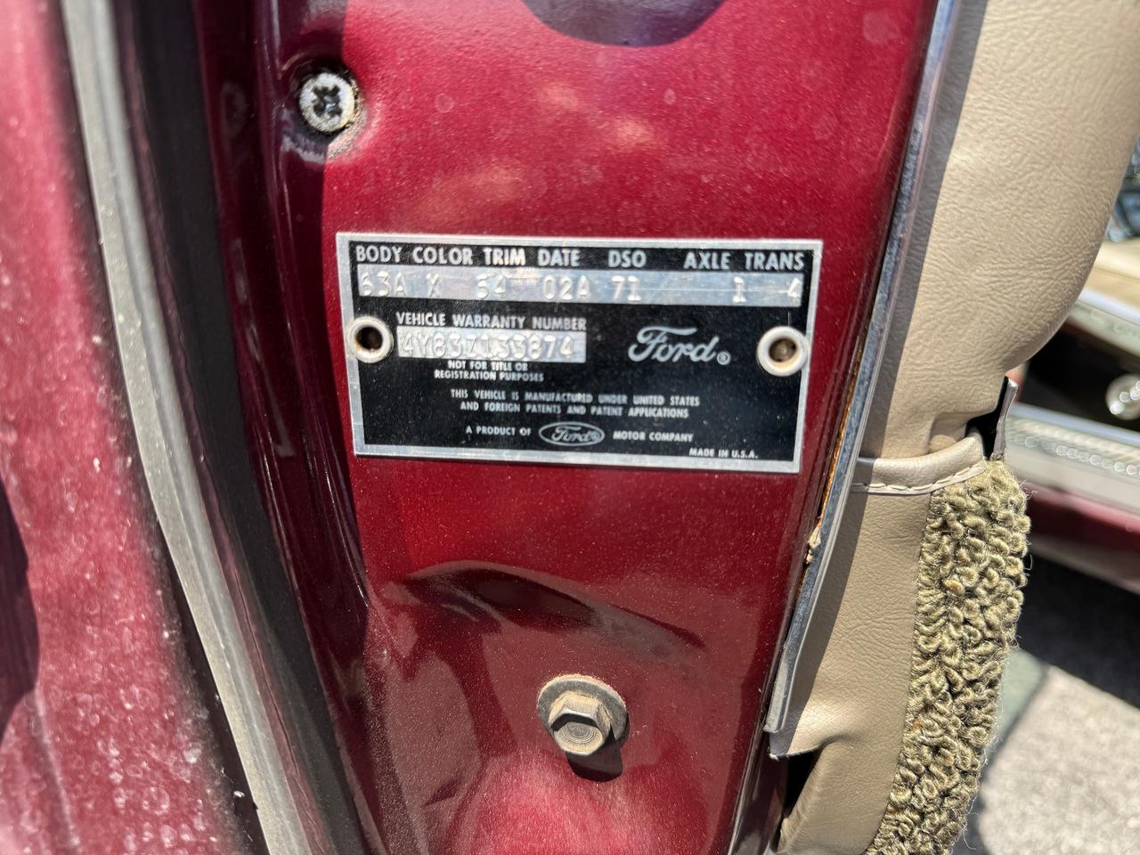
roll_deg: -0.2
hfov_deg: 71.6
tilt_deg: -16.1
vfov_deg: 56.8
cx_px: 570
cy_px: 428
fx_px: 790
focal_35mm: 24
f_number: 1.78
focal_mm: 6.76
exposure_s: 1/1339
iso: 80
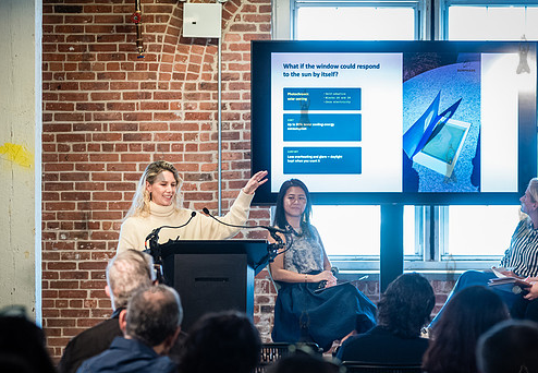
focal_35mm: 129
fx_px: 1951
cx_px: 288
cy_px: 218
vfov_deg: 10.9
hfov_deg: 15.7
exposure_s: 1/250
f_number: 3.5
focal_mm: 105
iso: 4000
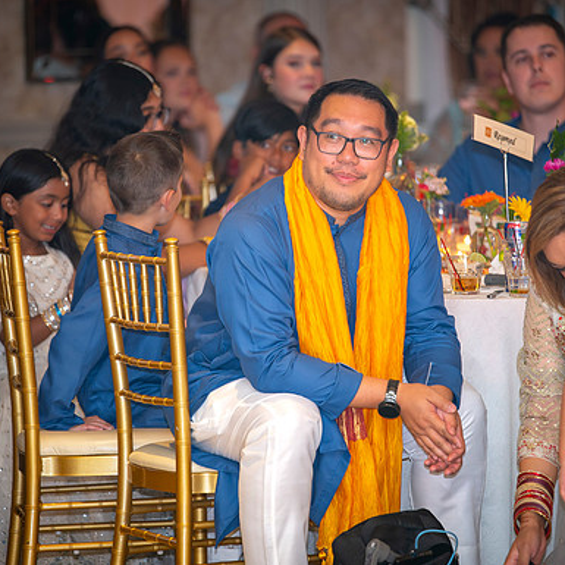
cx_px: 304
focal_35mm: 275
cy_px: 279
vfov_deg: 6.4
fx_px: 5078
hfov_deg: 6.4
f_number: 2.8
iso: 800
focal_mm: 200
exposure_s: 1/100
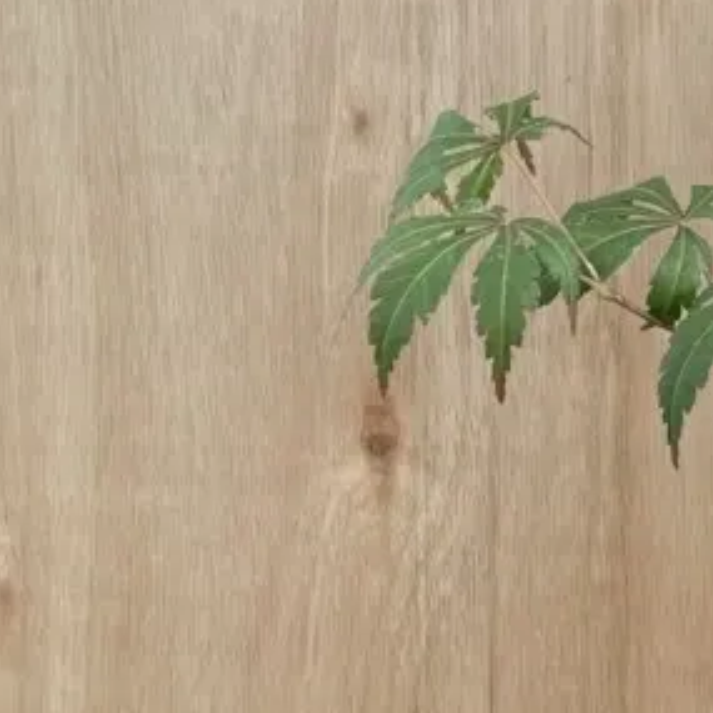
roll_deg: -2.0
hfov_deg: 13.7
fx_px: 2703
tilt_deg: -7.9
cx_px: 1221
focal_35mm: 116
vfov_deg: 14.1
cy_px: -335
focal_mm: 4.2
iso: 32
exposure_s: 1/207
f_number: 1.6
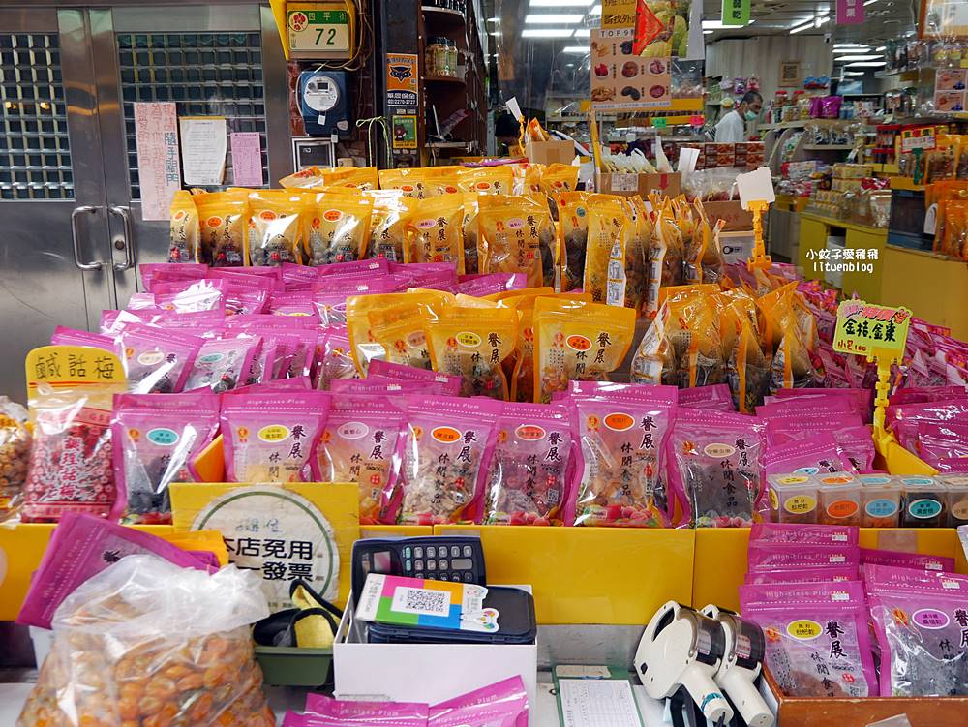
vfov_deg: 41.8
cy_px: 364
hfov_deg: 53.9
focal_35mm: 34
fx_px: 951
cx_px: 484
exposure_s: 1/160
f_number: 4
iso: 200
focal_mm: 17
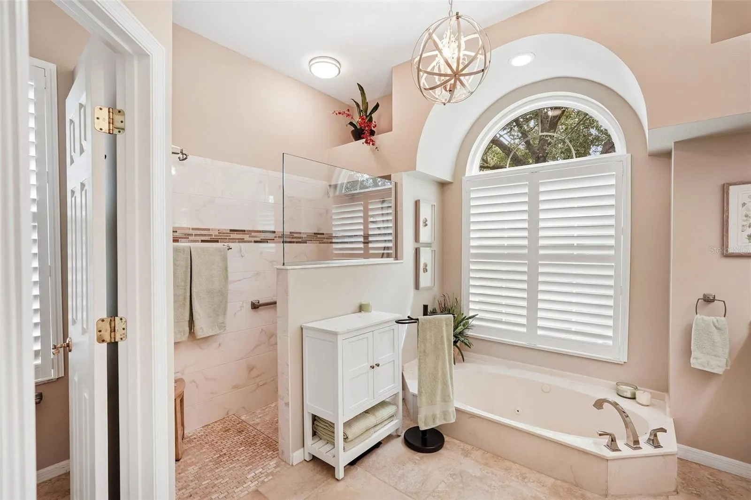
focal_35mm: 16
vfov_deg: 73.7
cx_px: 376
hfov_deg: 96.7
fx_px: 334
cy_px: 250
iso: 400
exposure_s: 1/40
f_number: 8
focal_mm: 16
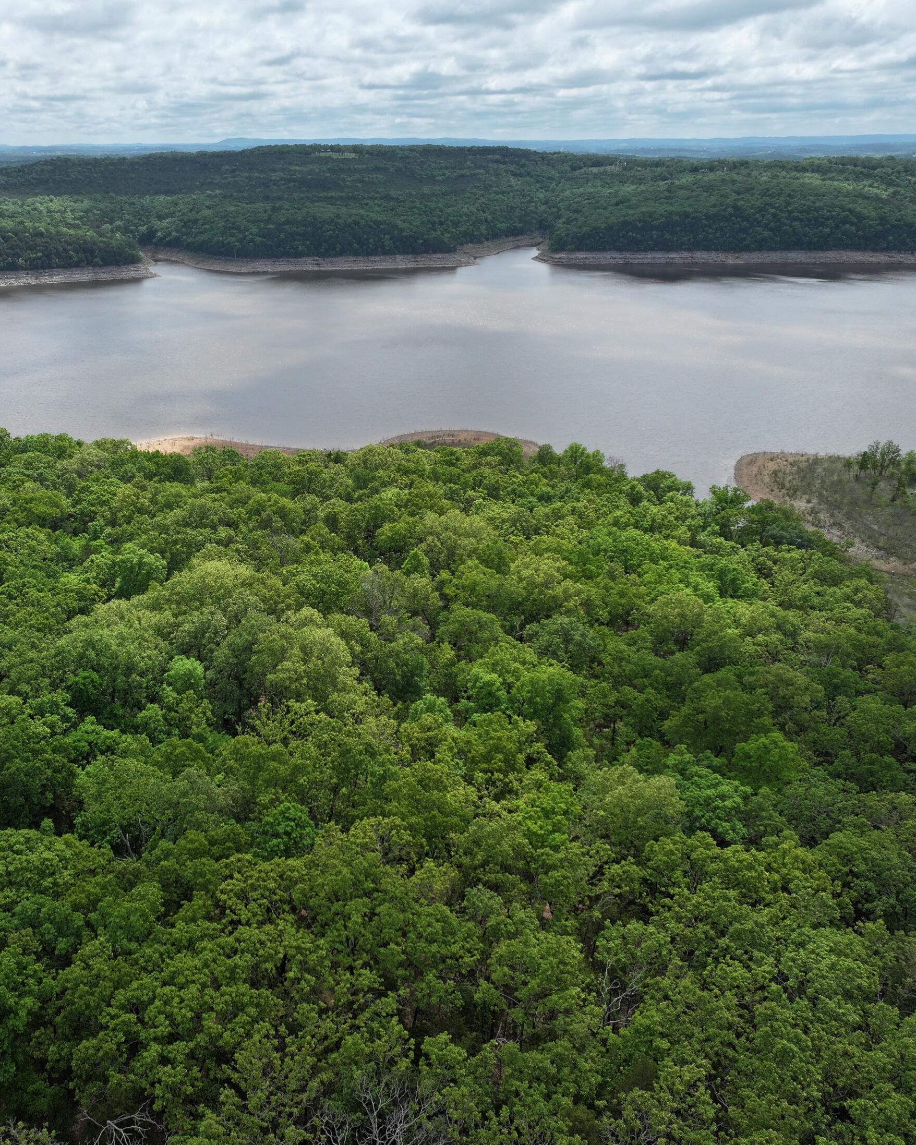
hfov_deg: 45.1
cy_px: 580
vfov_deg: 55.7
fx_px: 1084
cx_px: 302
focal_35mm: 32
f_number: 2.8
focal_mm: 12.29
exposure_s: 1/2000
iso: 110
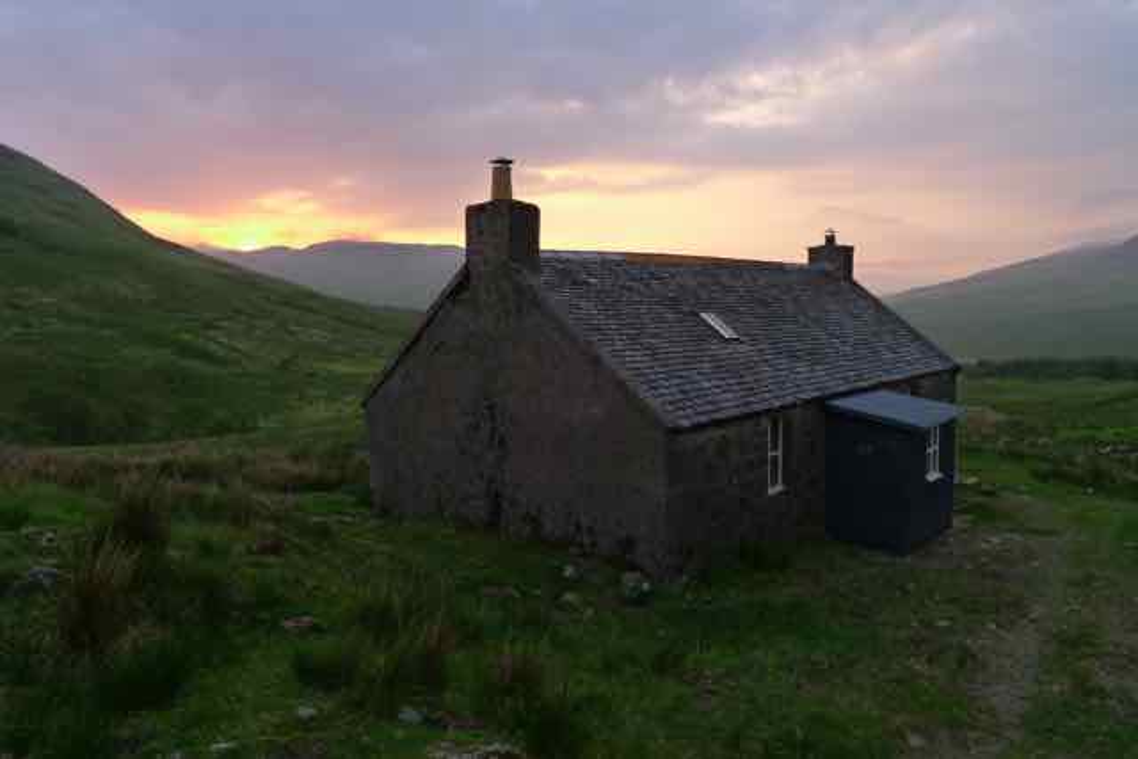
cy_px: 380
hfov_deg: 73.7
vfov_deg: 53.2
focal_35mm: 24
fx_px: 759
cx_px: 569
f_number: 8
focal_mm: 5.1
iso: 125
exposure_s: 1/13
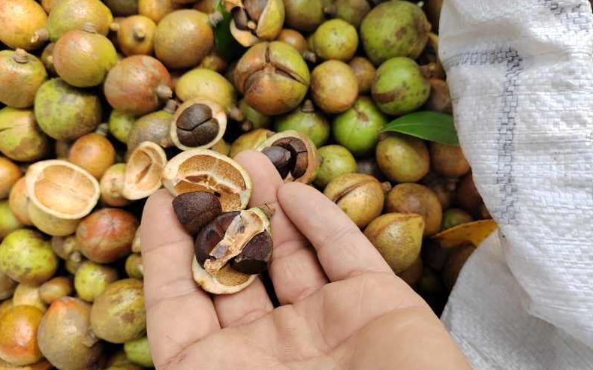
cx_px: 297
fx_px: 468
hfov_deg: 64.7
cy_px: 191
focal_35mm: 29
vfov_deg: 43.1
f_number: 1.8
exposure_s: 1/280
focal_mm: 6.14
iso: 100
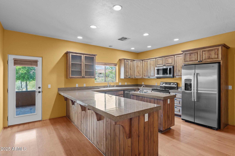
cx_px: 118
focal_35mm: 18
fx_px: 119
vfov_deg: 66.8
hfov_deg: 89.4
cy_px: 78
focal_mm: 18.2
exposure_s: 1.3
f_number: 8
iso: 160
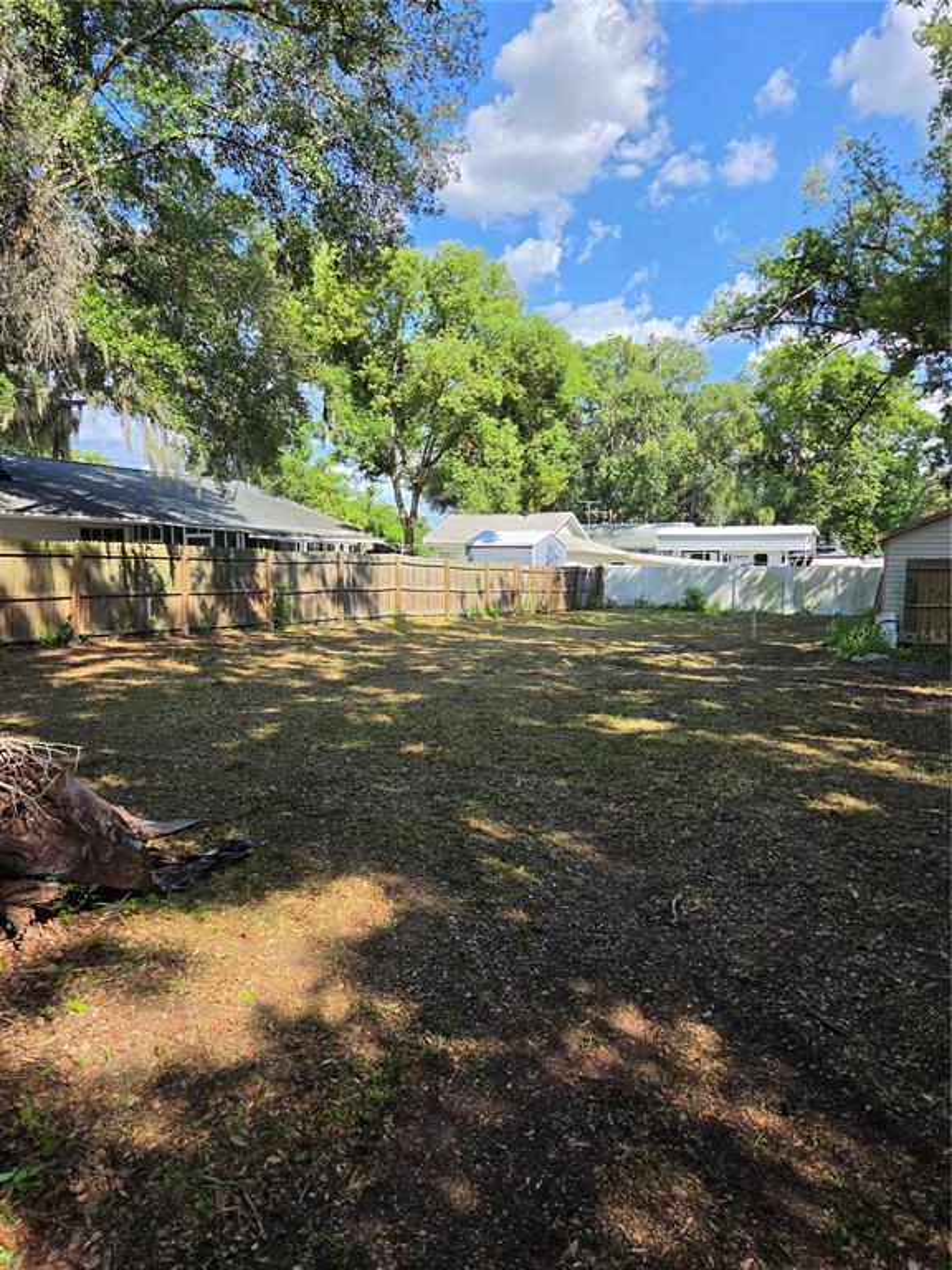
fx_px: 843
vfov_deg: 73.9
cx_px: 476
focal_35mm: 23
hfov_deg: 58.9
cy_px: 635
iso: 80
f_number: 1.8
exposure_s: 1/2463
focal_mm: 5.4
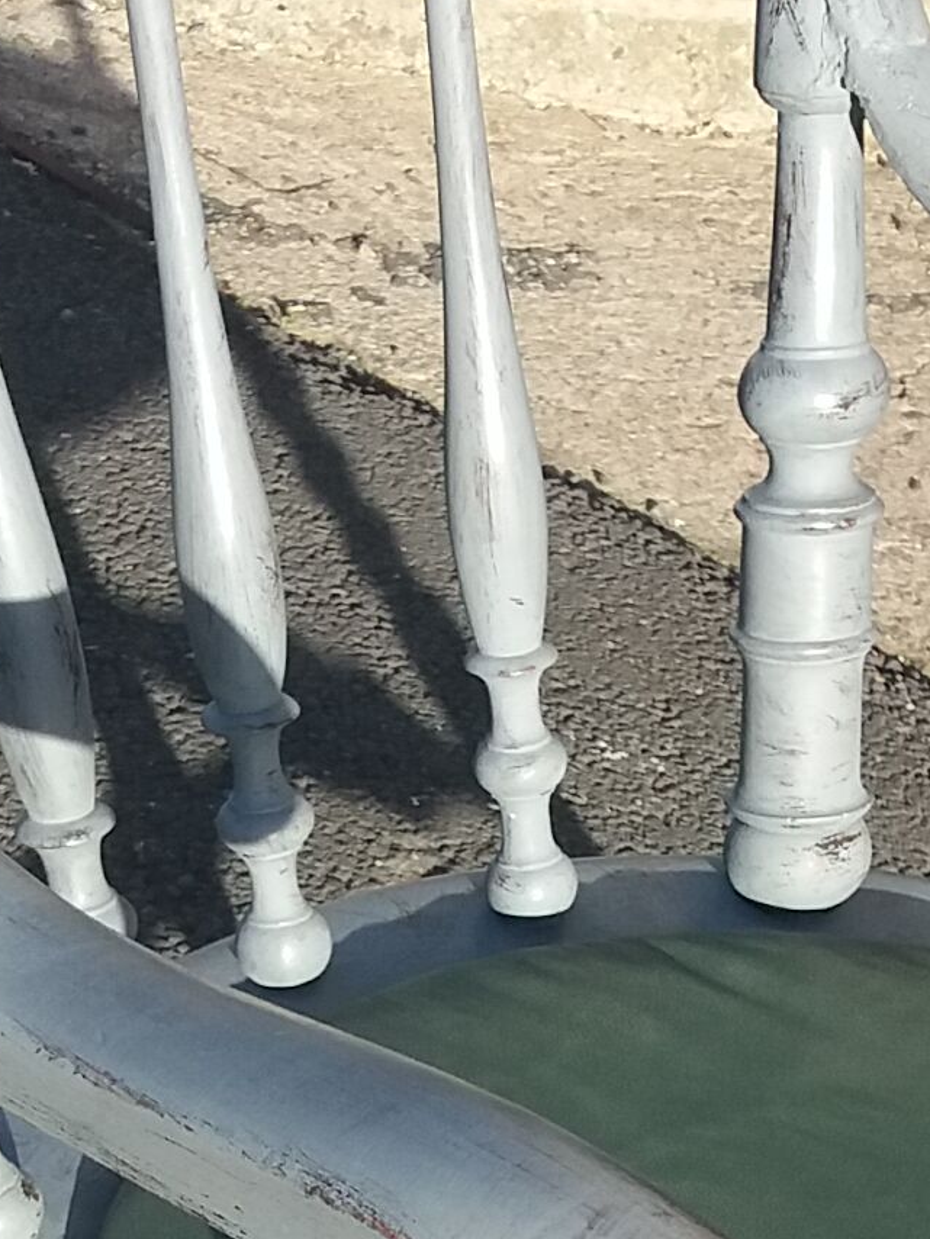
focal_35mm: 107
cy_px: 1332
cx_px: 477
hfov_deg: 13.8
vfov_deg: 17.8
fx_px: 3831
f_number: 1.9
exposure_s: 1/738
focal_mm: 3.7
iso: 64
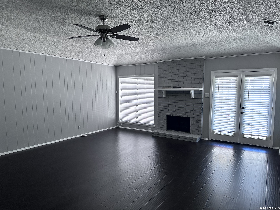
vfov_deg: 56.8
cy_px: 105
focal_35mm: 24
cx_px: 140
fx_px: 194
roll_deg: +0.2
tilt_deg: -4.0
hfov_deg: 71.6
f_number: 1.78
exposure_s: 1/98
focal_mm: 6.86
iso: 250
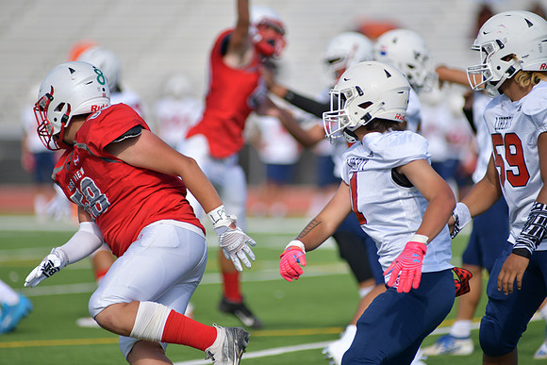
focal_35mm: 300
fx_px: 4559
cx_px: 274
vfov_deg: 4.6
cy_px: 182
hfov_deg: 6.9
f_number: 3.5
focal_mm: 300
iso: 125
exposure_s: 1/2000
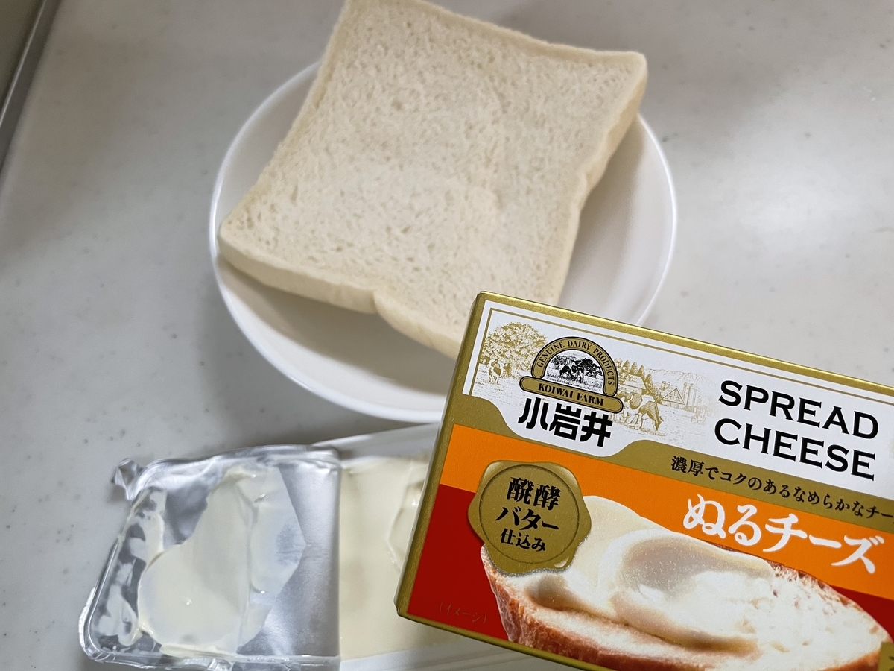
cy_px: 336
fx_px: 671
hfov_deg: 67.3
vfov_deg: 53.1
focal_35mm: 26
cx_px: 447
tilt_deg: -66.1
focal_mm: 4.2
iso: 125
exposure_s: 1/60
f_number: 1.6
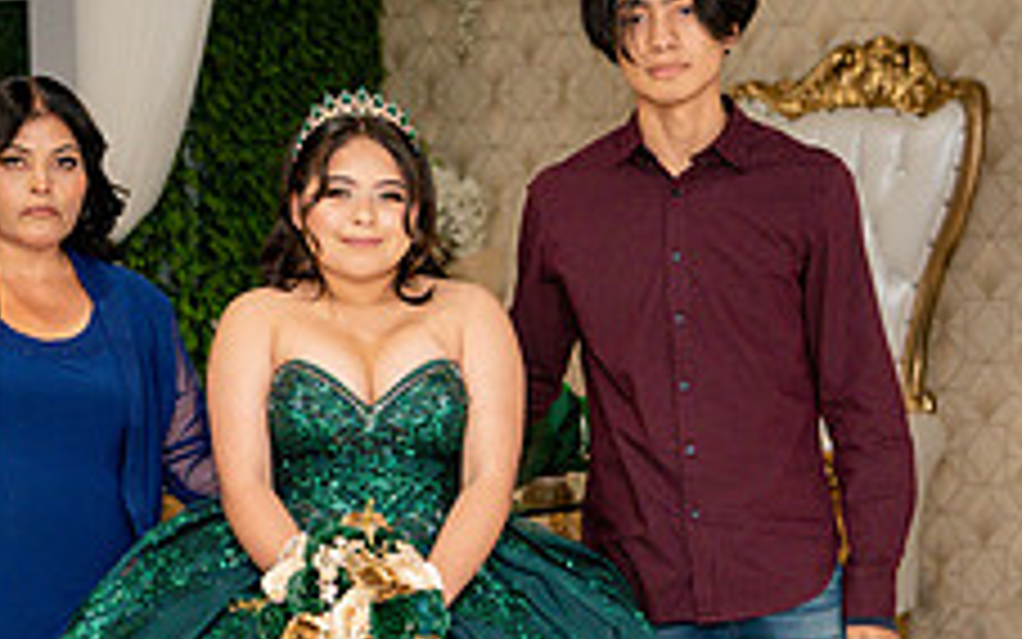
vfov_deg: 12.1
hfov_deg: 19.4
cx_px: 315
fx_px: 2981
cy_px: 614
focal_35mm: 107
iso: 800
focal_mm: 41
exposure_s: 1/250
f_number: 2.8
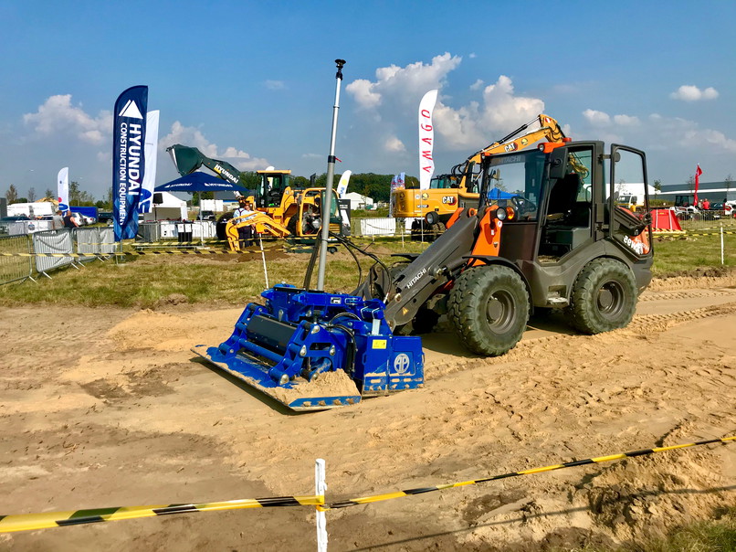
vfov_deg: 49.7
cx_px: 368
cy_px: 276
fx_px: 595
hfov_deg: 63.5
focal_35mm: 28
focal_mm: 3.99
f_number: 1.8
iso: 20
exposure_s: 1/2457
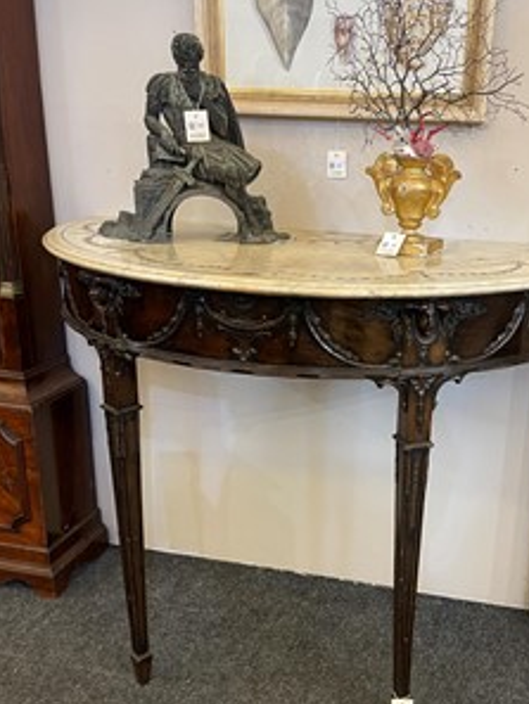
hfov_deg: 40.3
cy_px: 391
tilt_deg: -20.0
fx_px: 713
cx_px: 349
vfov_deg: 52.5
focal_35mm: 35
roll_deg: -2.8
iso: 200
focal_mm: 5.1
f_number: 1.6
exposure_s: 1/50
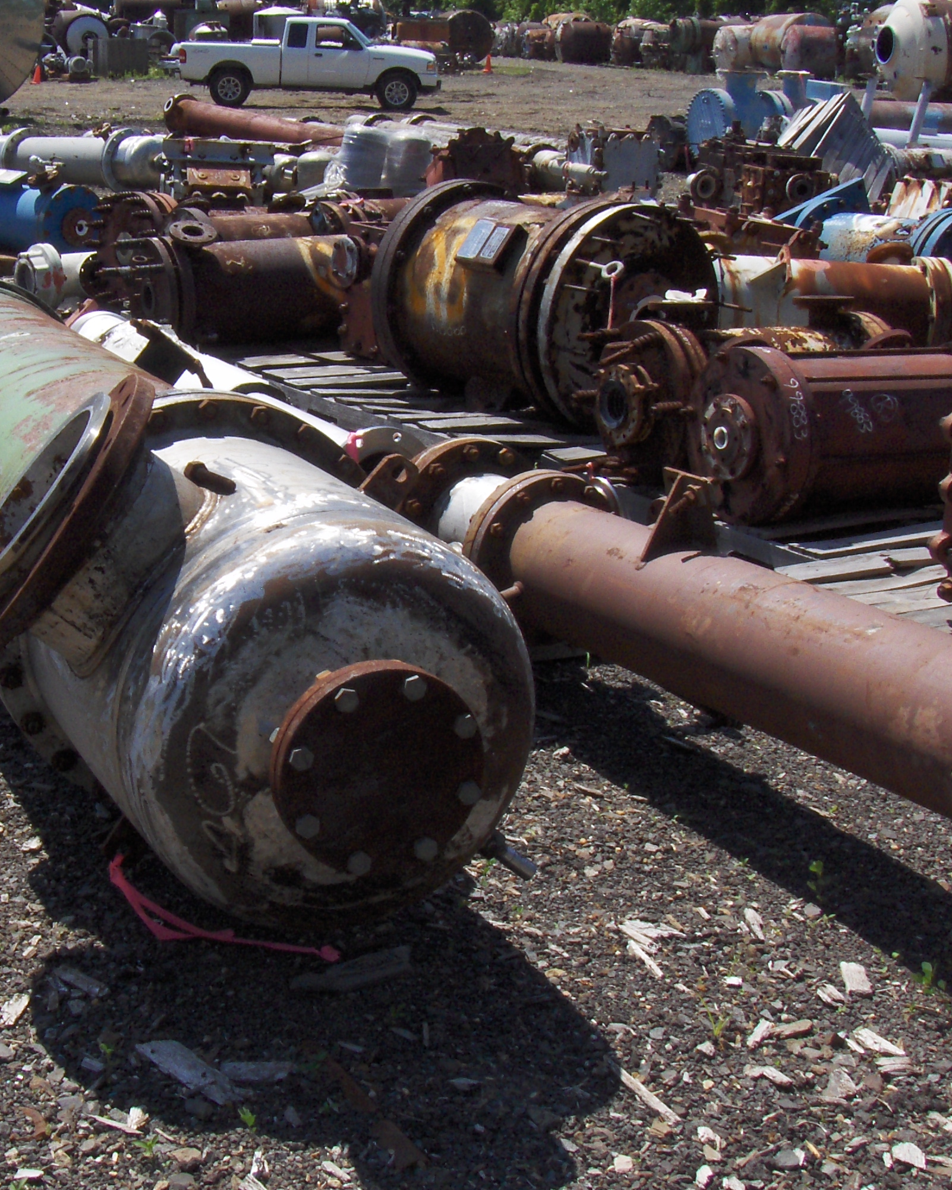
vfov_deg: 33.0
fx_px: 2007
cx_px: 190
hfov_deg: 26.2
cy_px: 565
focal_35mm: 57
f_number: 7.7
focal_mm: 6.5
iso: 100
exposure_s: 1/403
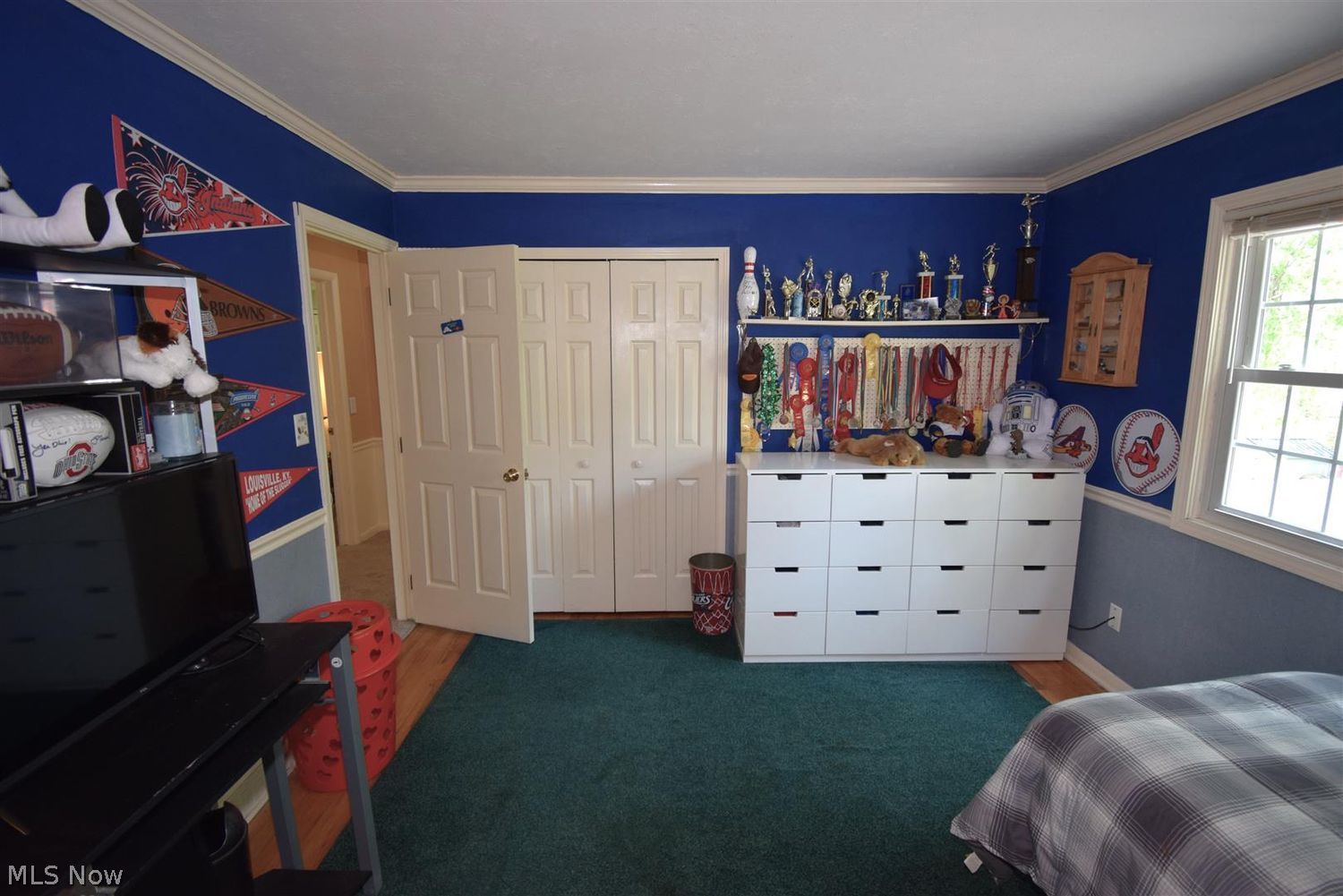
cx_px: 672
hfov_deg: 100.4
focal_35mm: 15
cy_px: 448
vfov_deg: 77.4
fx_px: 560
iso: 800
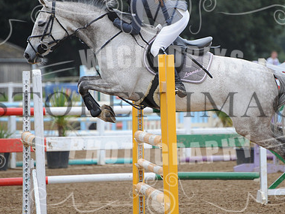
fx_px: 3623
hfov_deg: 4.5
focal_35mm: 440
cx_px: 161
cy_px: 96
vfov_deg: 3.4
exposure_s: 1/1000
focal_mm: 300
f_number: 5.6
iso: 1000
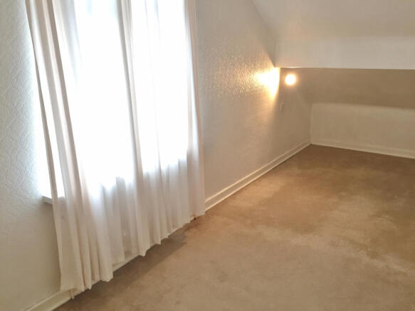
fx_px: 348
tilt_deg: -17.2
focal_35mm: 29
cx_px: 208
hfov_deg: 61.7
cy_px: 156
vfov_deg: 48.2
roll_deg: +0.8
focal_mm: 4.15
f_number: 2.2
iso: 125
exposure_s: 1/33
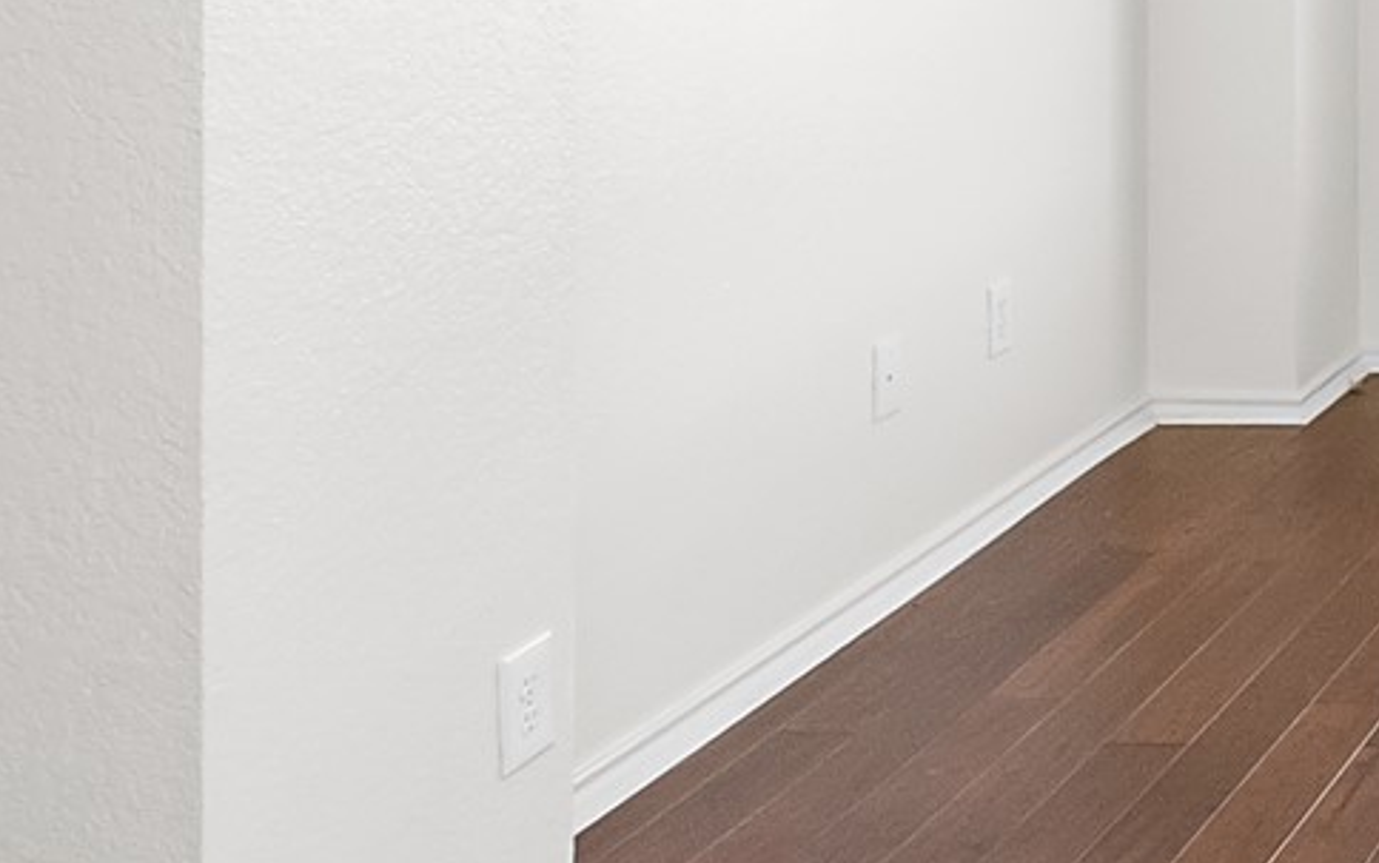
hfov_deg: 26.0
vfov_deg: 19.4
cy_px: -100
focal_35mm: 64
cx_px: 1909
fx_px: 2406
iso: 1250
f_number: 5.6
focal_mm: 14
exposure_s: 1/200
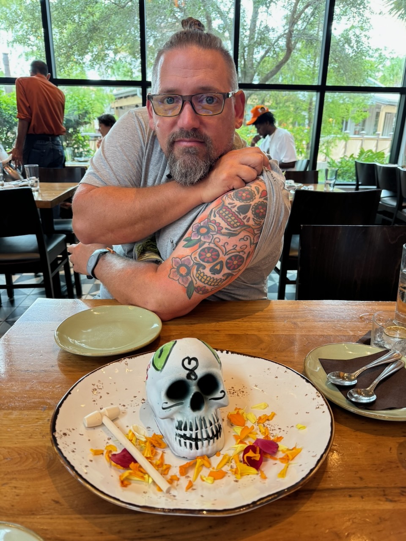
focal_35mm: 24
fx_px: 375
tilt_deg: -19.6
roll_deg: -1.5
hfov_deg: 56.8
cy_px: 270
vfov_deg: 71.6
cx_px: 203
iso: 200
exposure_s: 1/60
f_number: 1.78
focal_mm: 6.76
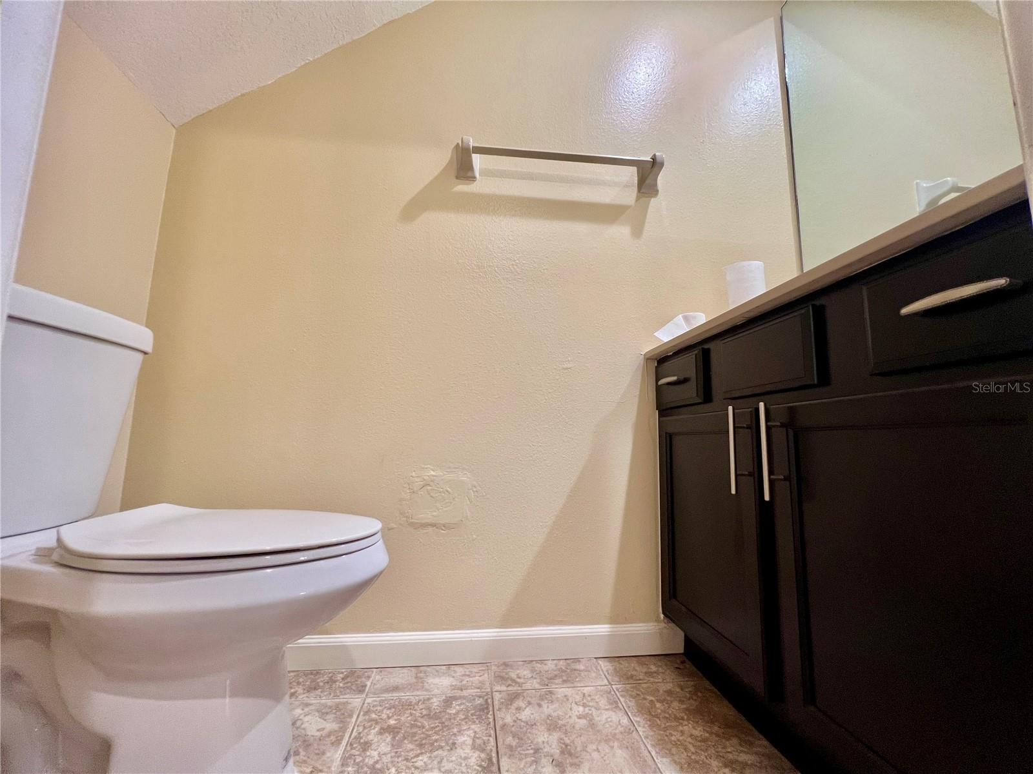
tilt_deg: +7.4
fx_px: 388
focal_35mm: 13
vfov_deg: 89.9
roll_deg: -0.4
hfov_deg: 106.2
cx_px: 516
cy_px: 387
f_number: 1.8
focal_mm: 1.57
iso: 200
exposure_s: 1/62
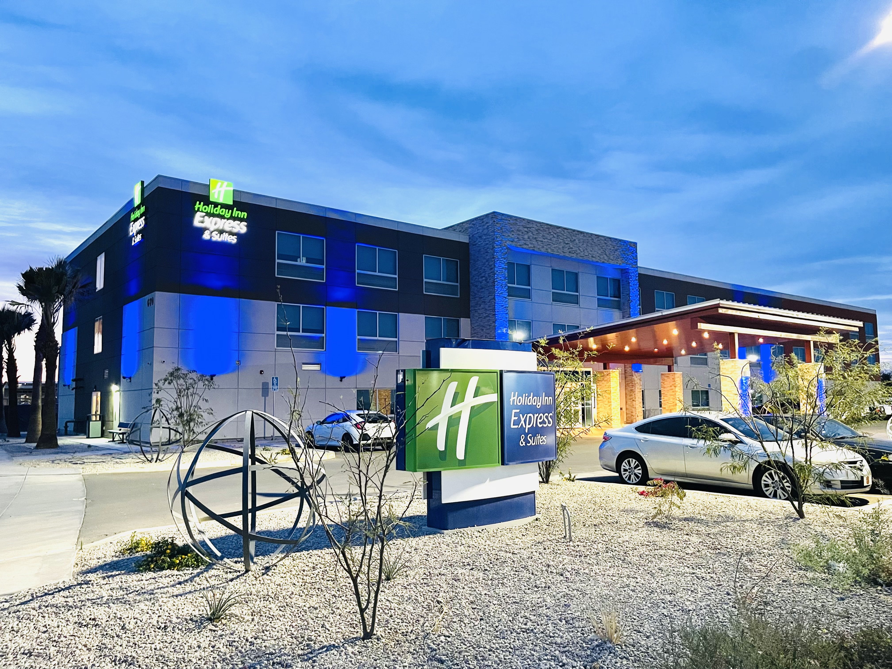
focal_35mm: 26
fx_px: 670
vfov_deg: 53.1
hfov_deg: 67.3
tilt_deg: +5.1
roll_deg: +0.7
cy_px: 334
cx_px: 446
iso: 640
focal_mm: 5.1
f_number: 1.6
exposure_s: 1/40
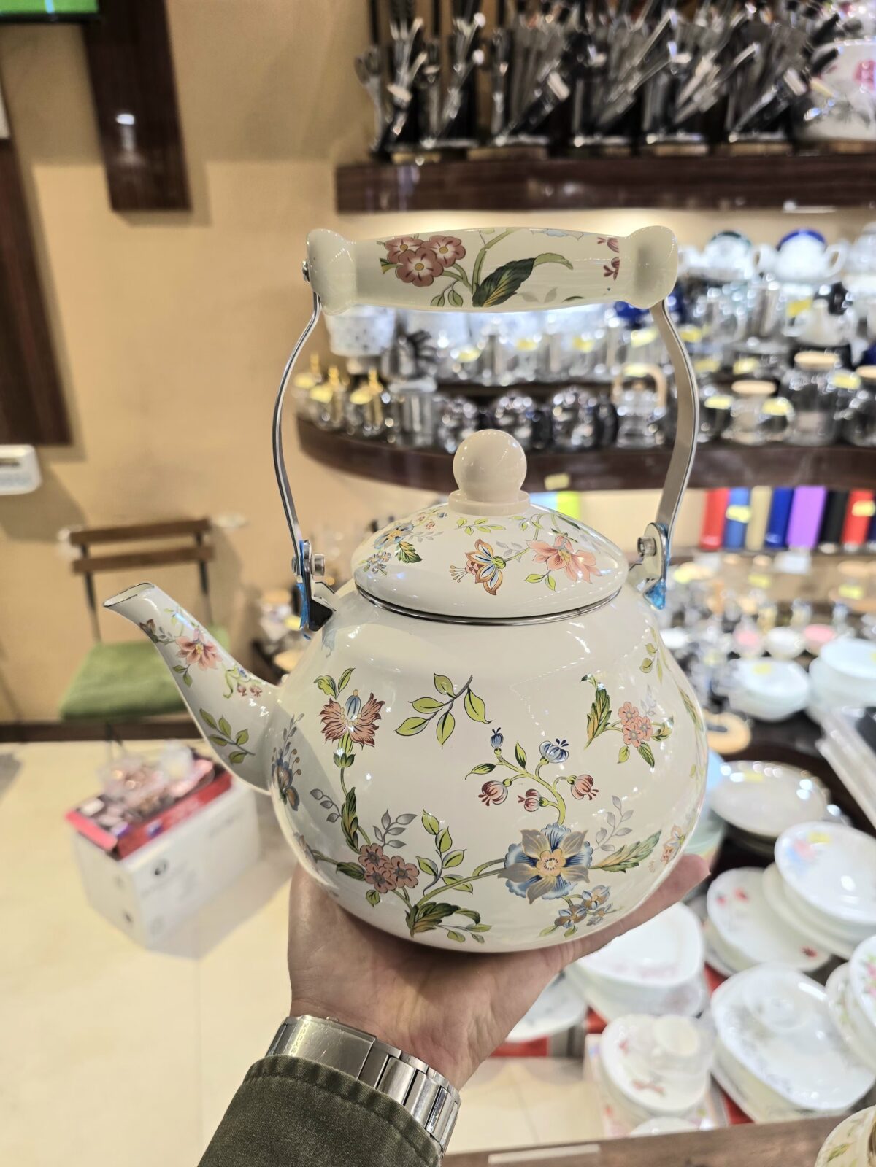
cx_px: 438
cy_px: 584
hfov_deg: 58.9
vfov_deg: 73.9
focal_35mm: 23
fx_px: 776
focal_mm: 6.3
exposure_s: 1/101
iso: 100
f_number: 1.7
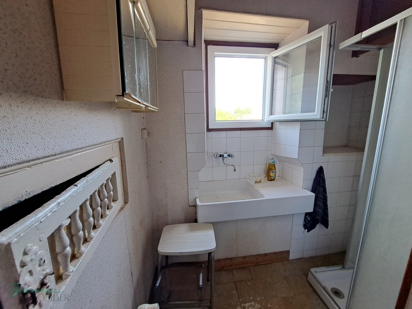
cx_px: 206
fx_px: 155
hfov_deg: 106.2
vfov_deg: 89.9
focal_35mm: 13
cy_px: 154
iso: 64
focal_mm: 1.74
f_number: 2.2
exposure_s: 1/50
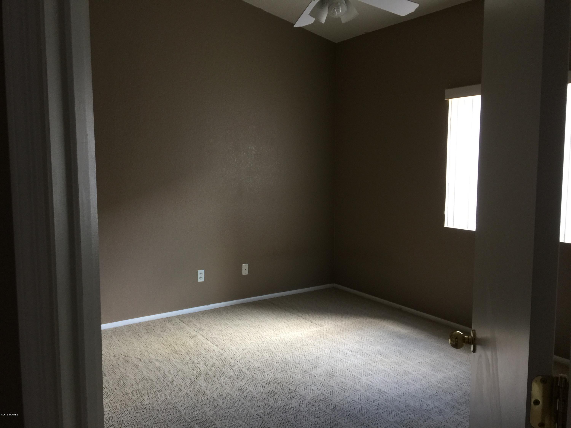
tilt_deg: -6.5
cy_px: 214
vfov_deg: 48.2
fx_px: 478
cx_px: 286
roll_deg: -1.5
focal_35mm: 29
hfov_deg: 61.7
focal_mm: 4.15
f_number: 2.2
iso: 50
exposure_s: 1/15
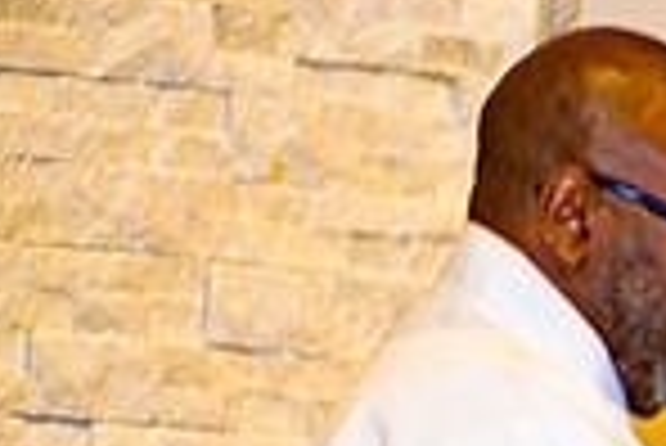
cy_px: 568
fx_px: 9814
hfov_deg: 3.8
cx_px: 1639
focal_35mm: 530
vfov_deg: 2.6
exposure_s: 1/100
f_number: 1.4
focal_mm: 105
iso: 100
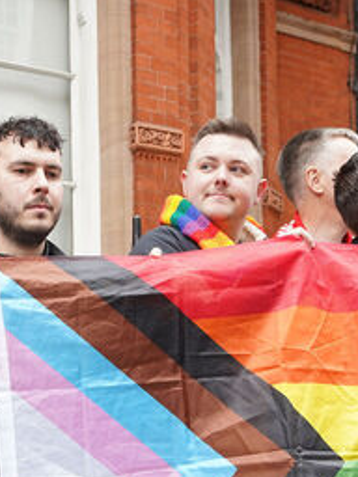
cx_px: 93
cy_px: 388
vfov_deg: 31.3
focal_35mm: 60
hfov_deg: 24.2
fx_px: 827
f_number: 2.8
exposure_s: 1/250
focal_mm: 20
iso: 640
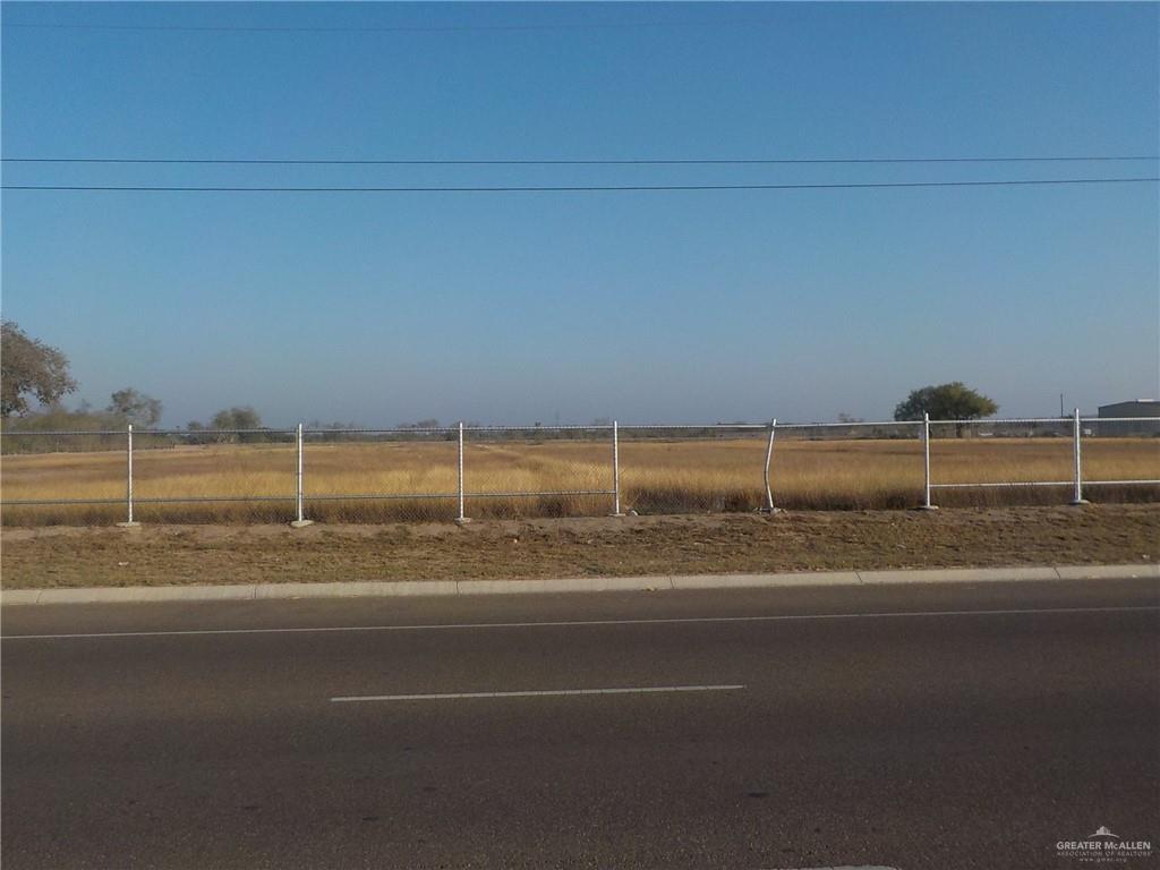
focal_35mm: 30
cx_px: 580
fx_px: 1005
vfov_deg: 46.8
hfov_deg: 60.0
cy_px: 435
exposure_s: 1/1250
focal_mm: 4.1
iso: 125
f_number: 3.3
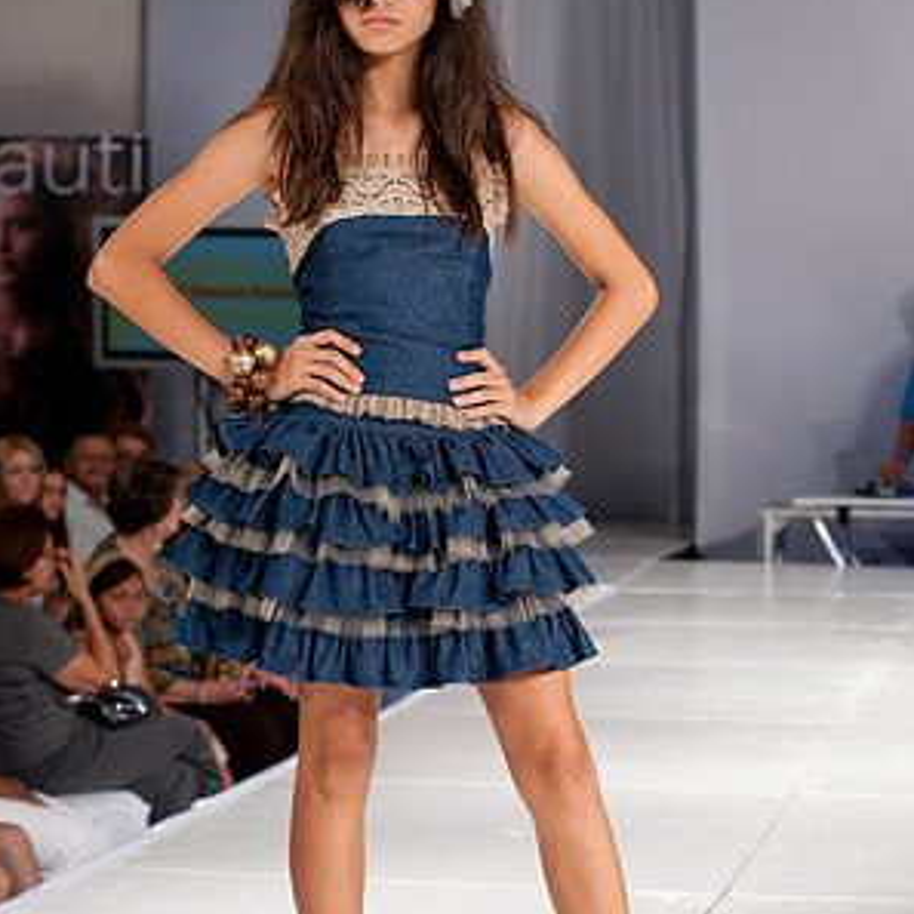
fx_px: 2689
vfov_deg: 19.3
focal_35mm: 90
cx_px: 455
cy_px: 526
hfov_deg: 19.3
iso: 200
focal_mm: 70
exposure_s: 1/125
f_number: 5
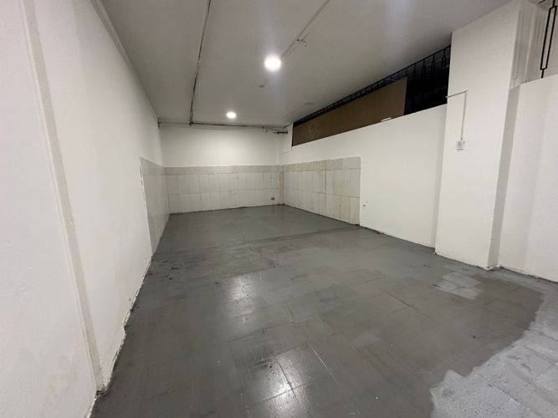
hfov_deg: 102.1
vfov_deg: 85.7
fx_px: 226
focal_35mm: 14
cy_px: 209
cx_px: 279
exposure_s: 1/60
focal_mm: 2.22
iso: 250
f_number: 2.2
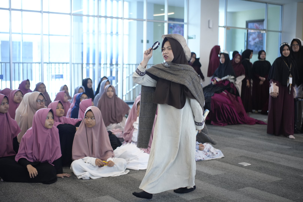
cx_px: 152
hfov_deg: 39.6
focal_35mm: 50
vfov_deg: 27.0
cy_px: 101
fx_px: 421
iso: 3200
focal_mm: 50
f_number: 2.5
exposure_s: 1/400
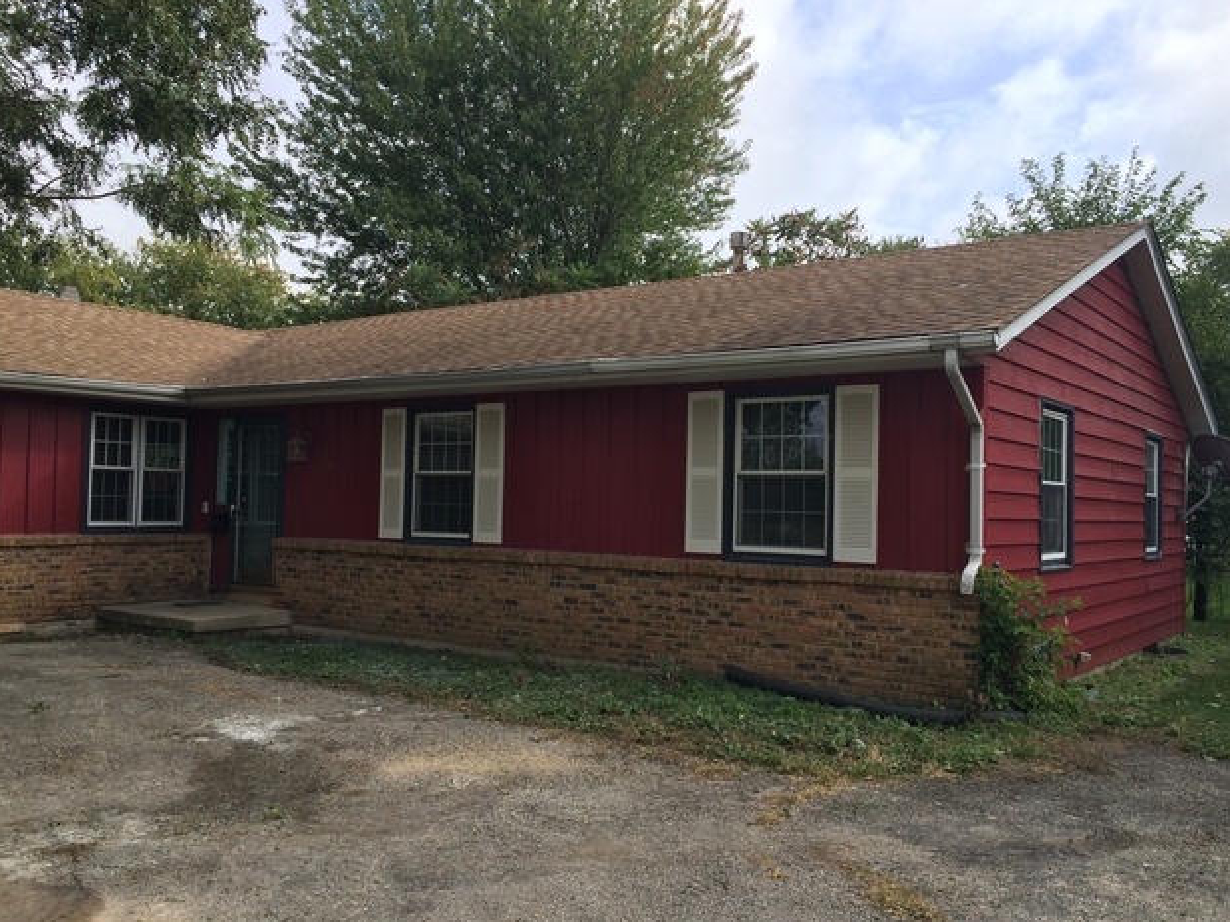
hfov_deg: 60.0
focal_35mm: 30
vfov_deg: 46.8
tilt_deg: +1.9
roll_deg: -1.2
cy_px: 473
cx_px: 630
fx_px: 1066
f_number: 2.2
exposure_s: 1/1140
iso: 32
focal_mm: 4.15
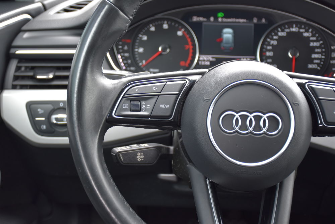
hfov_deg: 35.0
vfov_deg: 23.8
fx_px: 530
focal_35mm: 57
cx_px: 168
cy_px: 112
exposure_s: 1/80
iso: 400
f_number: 4.2
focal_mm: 38
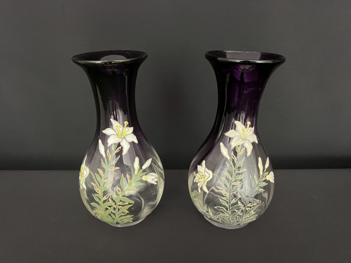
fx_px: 264
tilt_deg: -22.3
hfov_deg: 67.3
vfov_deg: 53.1
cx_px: 176
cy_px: 132
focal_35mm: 26
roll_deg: +0.0
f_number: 1.5
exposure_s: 1/34
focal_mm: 5.7
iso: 640
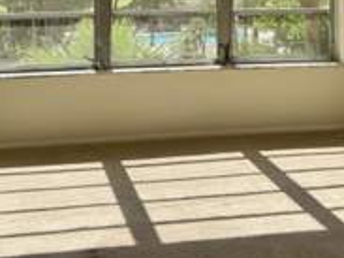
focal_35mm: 63
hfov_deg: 30.7
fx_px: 626
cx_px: 195
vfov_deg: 21.2
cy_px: -71
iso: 80
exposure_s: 1/1869
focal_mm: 6.76
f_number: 1.78
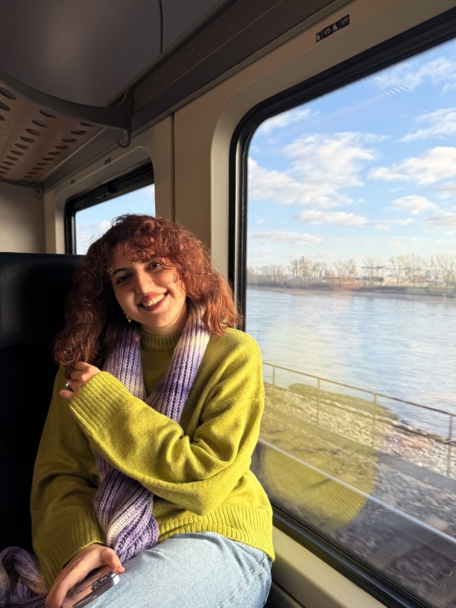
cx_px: 228
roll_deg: +0.2
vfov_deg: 71.6
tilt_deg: -5.1
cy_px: 304
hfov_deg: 56.8
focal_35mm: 24
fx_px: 422
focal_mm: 6.76
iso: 80
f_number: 1.78
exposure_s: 1/438
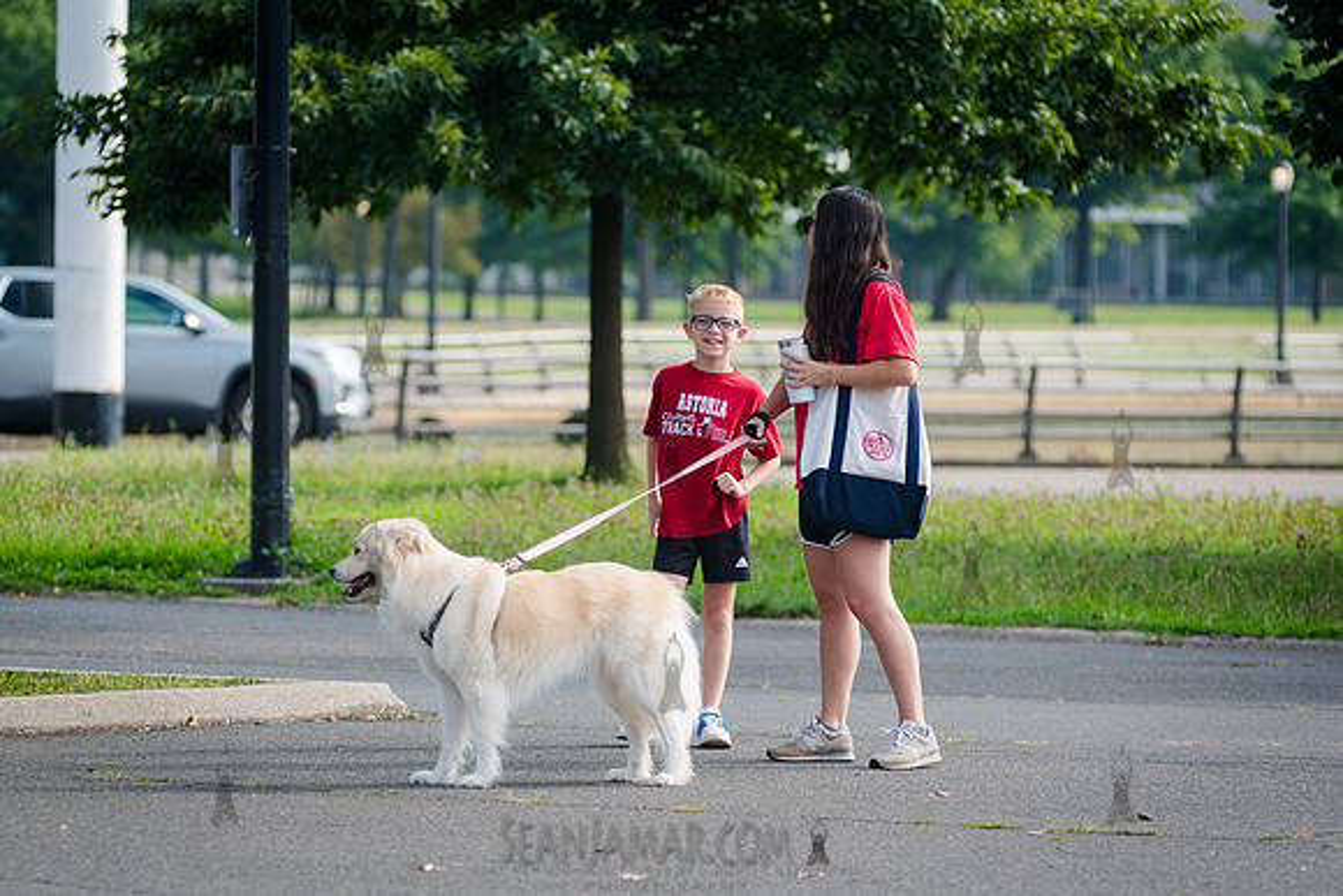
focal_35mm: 235
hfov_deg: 8.8
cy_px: 426
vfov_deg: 5.9
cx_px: 639
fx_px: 8766
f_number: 4
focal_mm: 170
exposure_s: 1/800
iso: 200
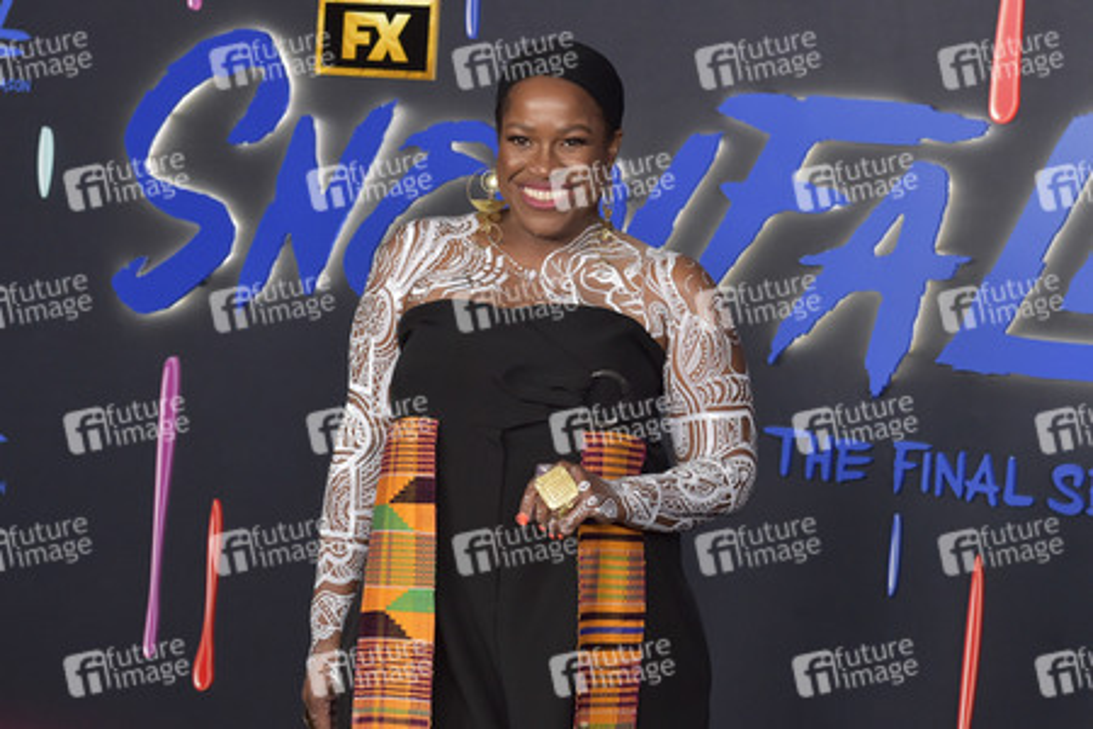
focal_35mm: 70
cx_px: 546
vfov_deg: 19.5
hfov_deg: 28.8
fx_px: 2125
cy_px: 364
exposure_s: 1/250
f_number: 6.3
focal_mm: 70
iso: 2000
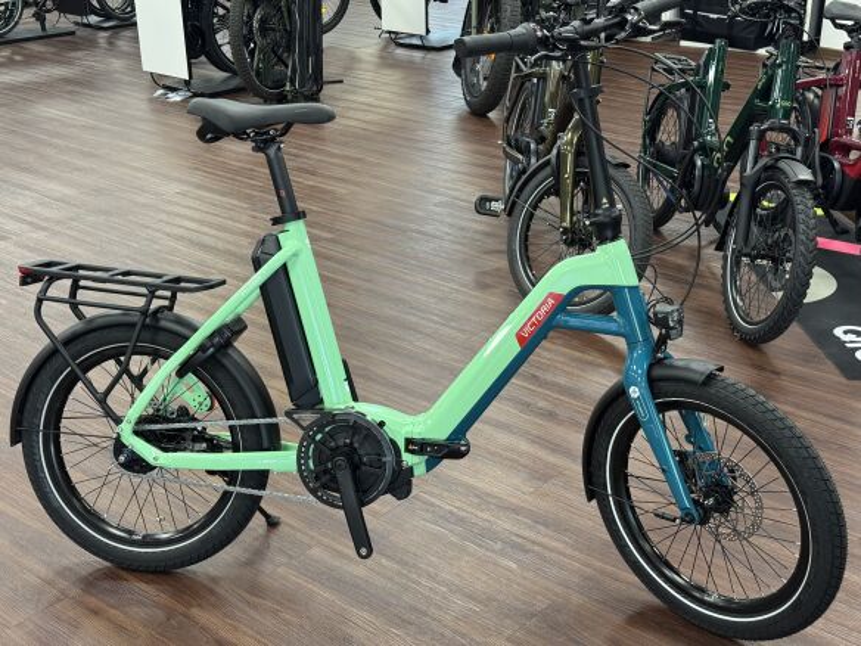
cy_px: 323
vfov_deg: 30.3
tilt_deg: -22.1
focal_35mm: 48
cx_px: 430
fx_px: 1194
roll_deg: +0.6
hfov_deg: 39.7
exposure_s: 1/50
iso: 100
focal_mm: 6.76
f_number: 1.78
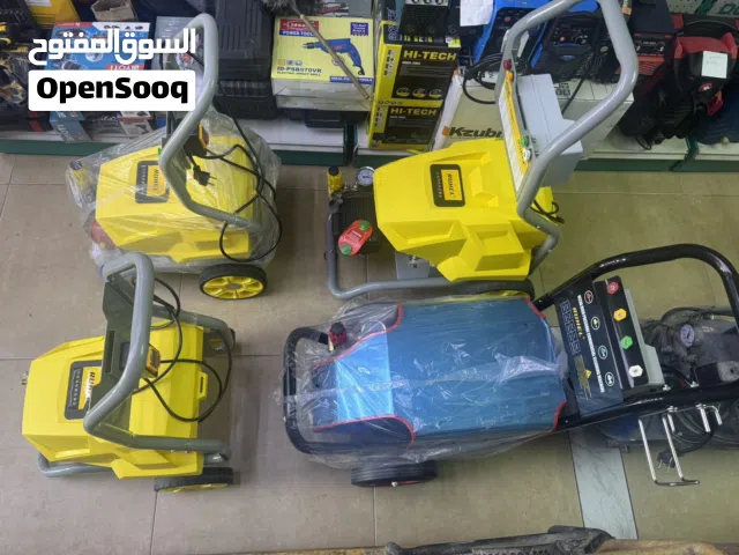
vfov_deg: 56.8
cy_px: 278
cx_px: 370
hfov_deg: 71.6
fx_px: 512
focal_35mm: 24
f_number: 1.78
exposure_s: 1/50
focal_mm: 6.76
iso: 200
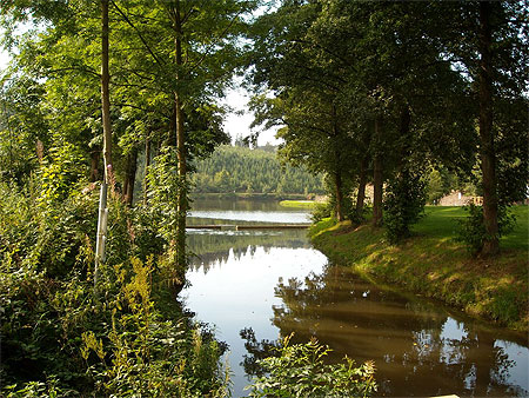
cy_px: 199
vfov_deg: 40.7
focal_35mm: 35
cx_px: 264
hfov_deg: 52.6
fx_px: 535
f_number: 2.8
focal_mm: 5.7
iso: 64
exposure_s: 1/192
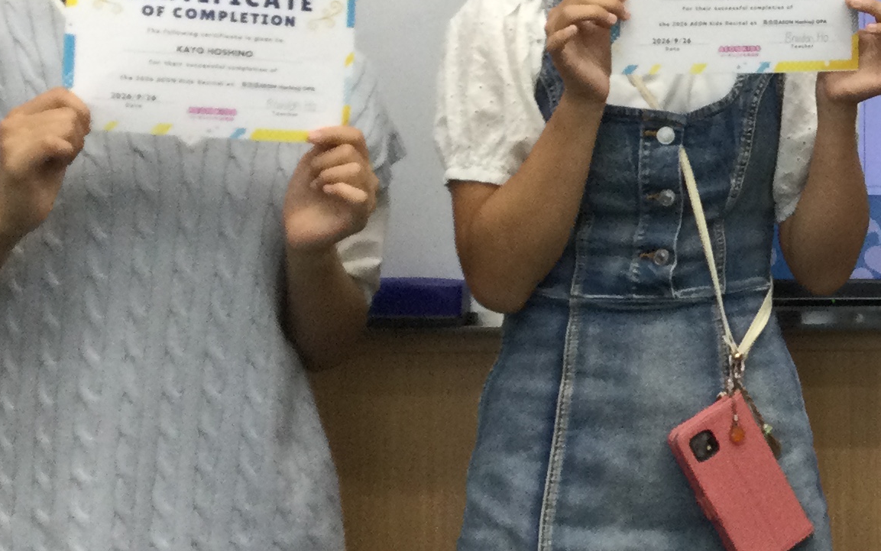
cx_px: 1165
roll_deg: -0.2
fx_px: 2233
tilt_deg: -5.0
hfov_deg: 20.3
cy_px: 167
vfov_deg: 14.0
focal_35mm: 93
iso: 25
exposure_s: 1/30
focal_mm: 3.3
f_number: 2.4
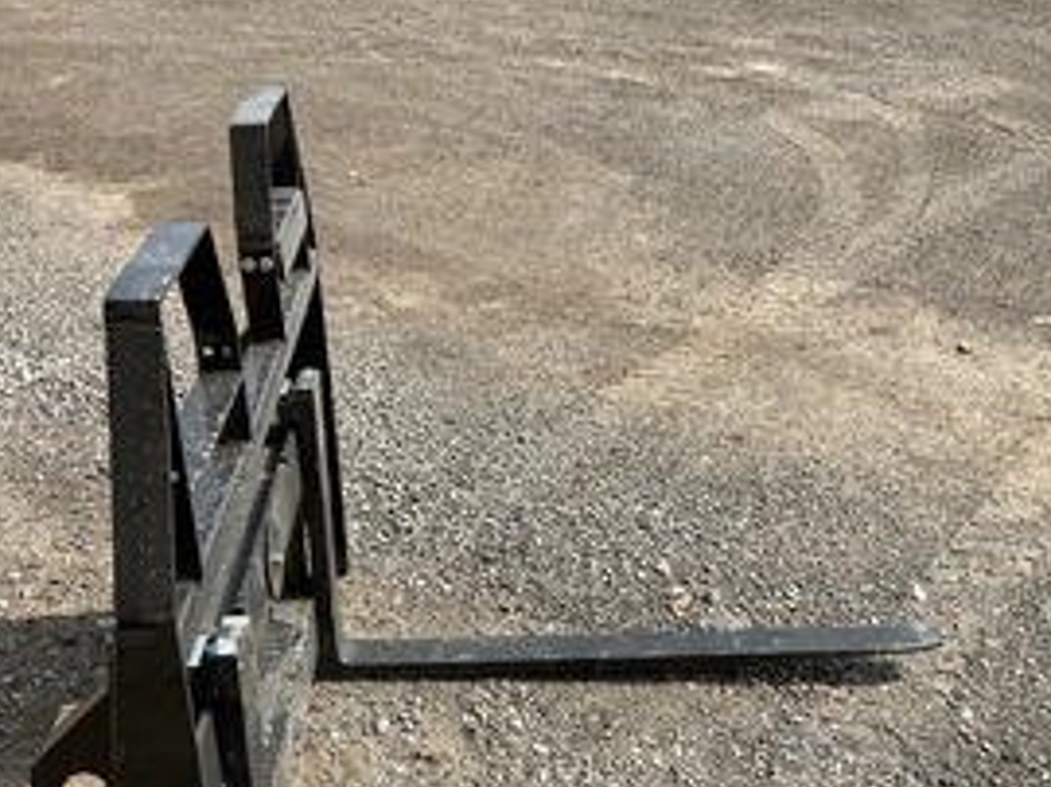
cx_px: 561
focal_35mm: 43
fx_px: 1304
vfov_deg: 33.1
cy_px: 557
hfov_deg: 43.9
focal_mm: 3
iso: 25
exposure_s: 1/1144
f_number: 1.8
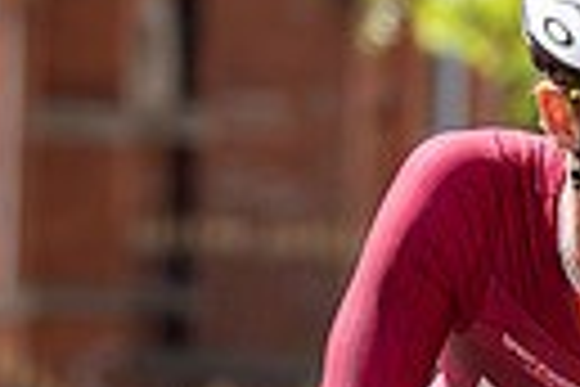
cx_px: 628
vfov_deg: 1.0
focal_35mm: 1319
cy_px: 195
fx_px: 21249
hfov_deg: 1.6
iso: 500
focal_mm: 200
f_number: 5.6
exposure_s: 1/1000
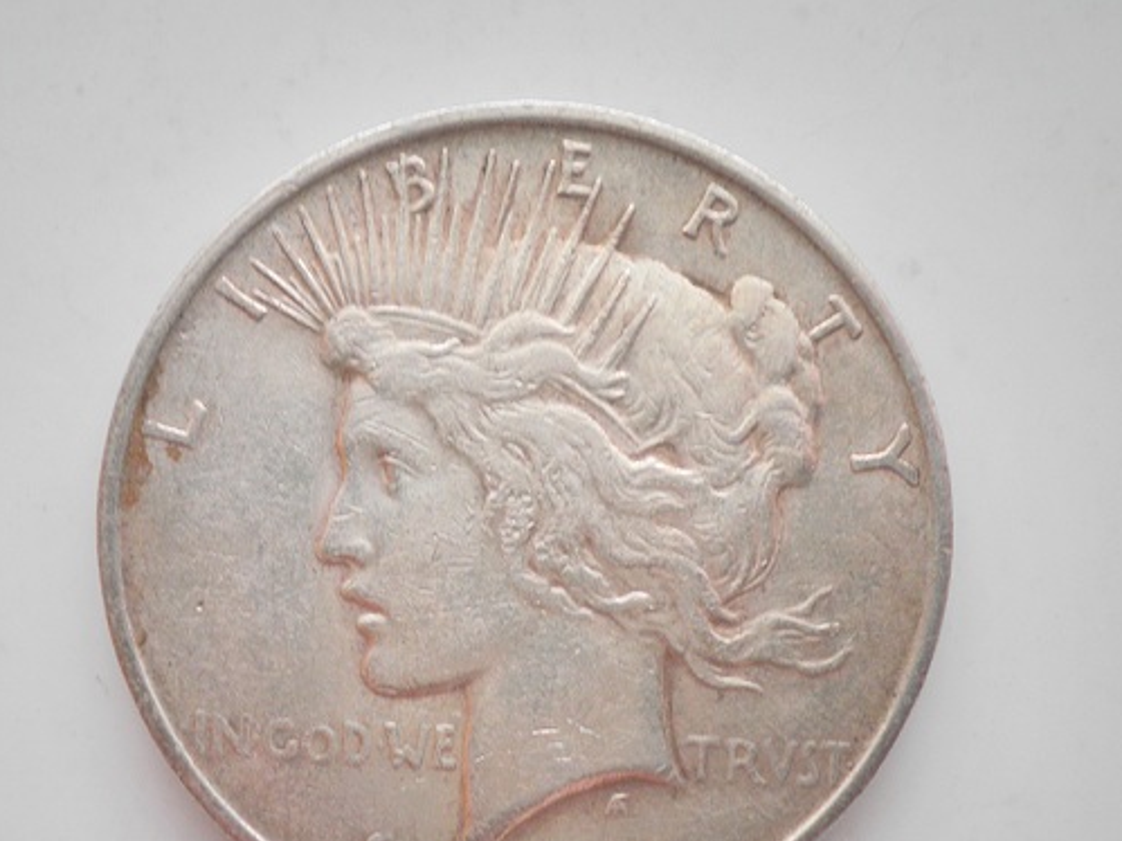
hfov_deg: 46.7
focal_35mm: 40
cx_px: 477
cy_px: 521
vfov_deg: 35.8
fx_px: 1296
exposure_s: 1/40
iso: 100
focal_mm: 5.5
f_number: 2.8
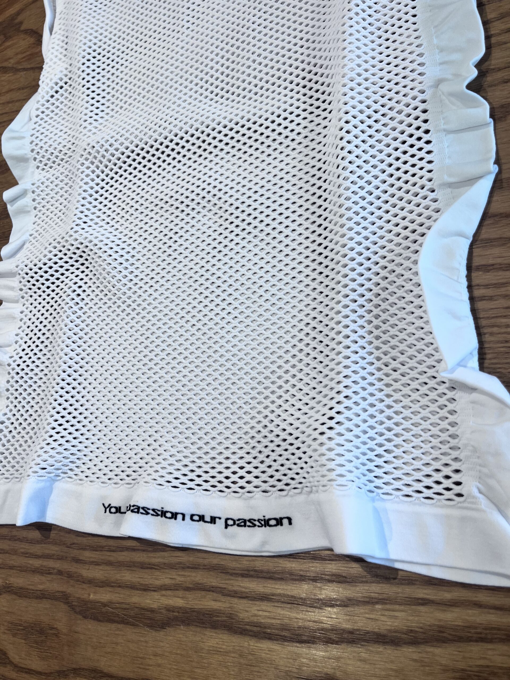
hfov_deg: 53.1
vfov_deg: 67.3
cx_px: 255
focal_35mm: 26
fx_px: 511
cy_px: 340
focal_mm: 5.1
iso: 32
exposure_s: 1/119
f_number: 1.6
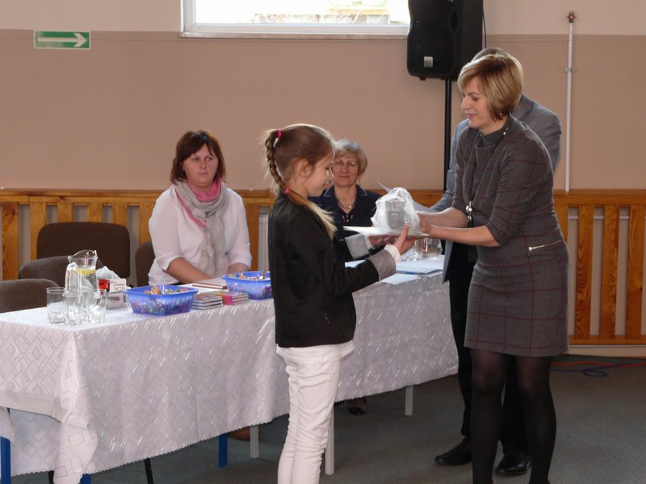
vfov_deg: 17.4
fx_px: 1586
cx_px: 323
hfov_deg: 23.0
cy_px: 242
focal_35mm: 85
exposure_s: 1/50
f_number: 3.6
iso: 125
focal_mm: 14
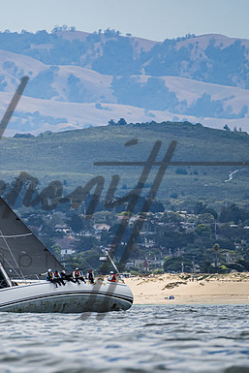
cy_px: 207
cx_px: 1
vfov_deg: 2.5
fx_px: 8510
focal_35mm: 821
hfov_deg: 1.7
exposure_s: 1/2000
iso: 500
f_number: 8
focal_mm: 400
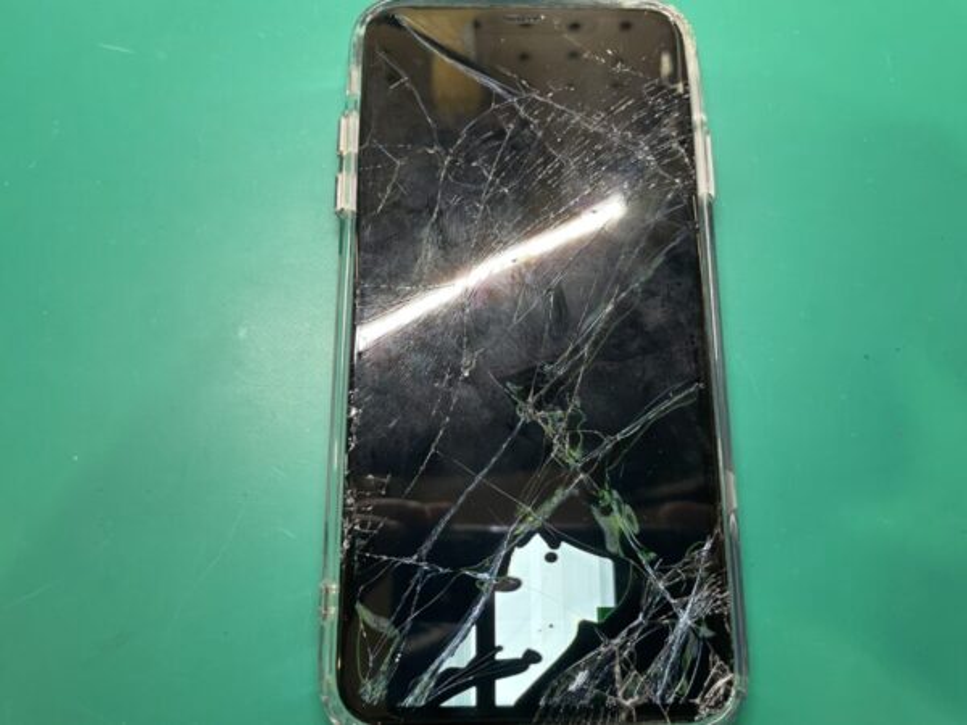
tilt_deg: -75.1
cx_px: 484
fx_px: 726
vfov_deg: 53.1
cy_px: 362
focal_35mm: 26
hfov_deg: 67.3
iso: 125
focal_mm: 4.2
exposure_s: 1/66
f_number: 1.6
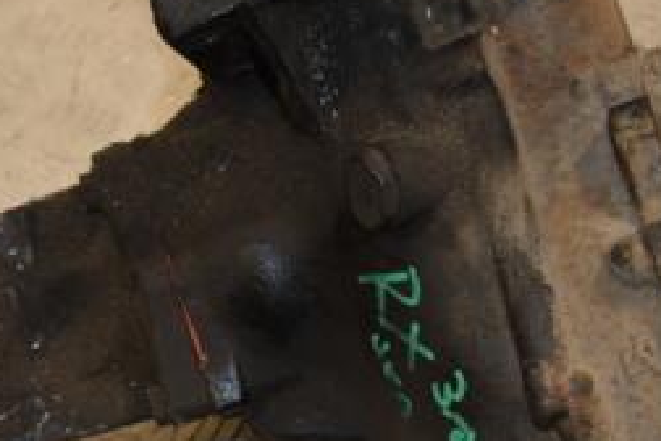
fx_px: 1707
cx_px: 223
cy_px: 318
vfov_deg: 14.7
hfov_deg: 21.8
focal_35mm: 93
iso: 800
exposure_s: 1/200
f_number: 5
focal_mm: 26
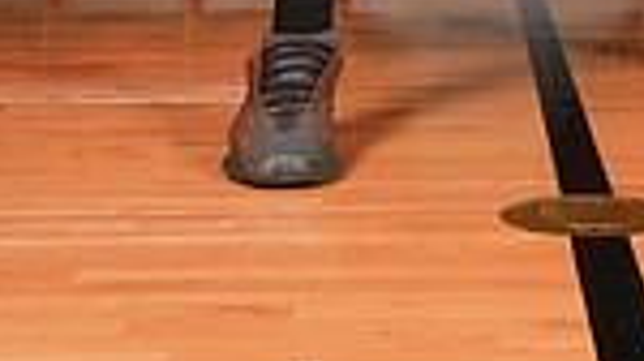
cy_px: -537
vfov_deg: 9.6
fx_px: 1876
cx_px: 485
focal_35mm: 110
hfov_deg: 19.3
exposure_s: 1/200
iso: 400
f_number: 8
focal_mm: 35
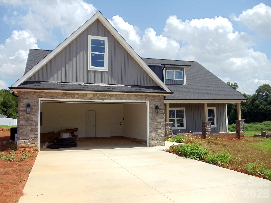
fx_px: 344
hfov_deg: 42.9
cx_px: 136
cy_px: 102
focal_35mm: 44
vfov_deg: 32.9
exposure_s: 1/250
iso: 80
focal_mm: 6
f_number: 7.1
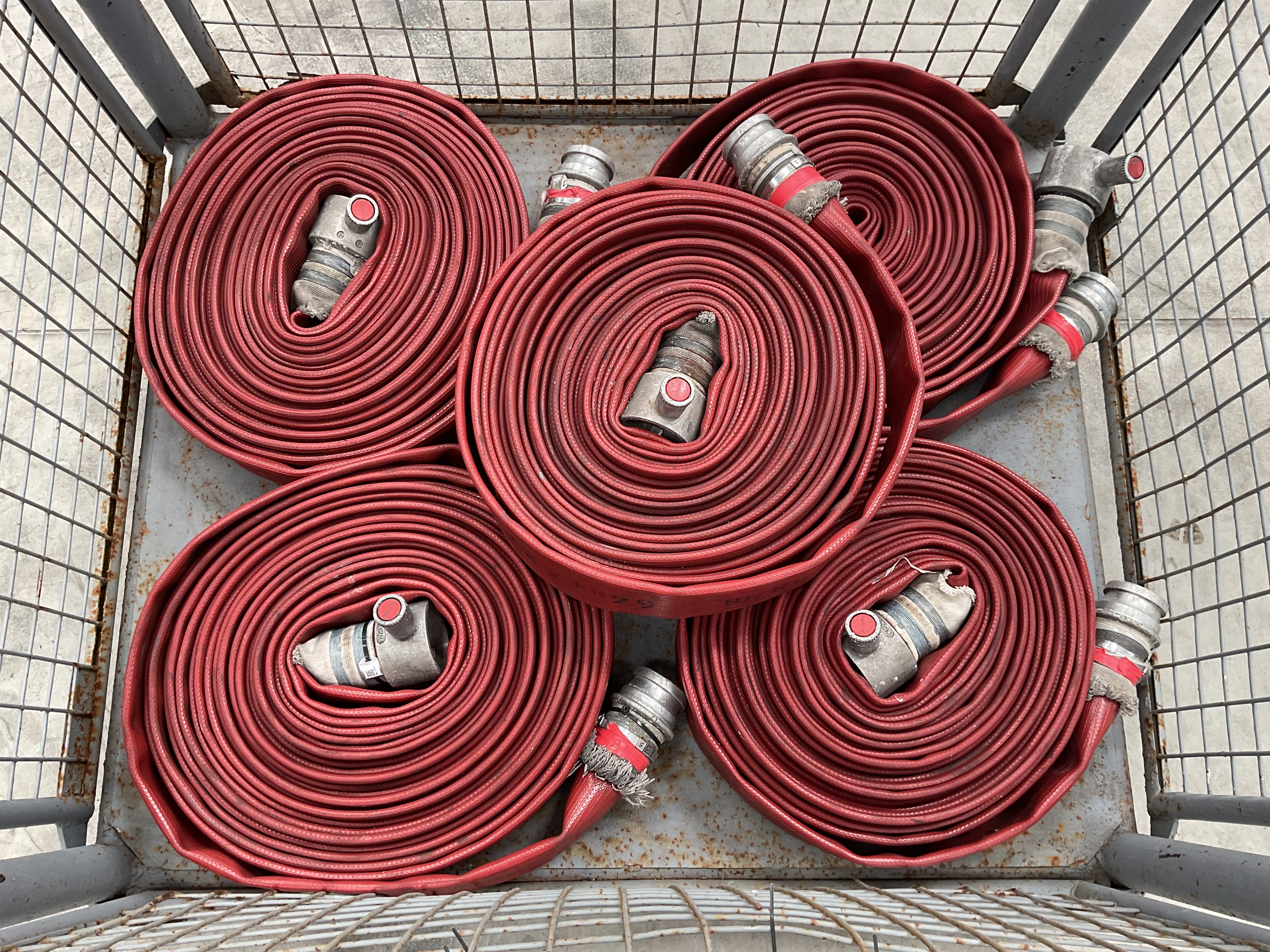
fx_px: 1064
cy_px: 476
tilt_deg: -75.5
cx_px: 635
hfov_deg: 61.7
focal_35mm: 29
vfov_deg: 48.2
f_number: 1.8
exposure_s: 1/60
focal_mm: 3
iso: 50
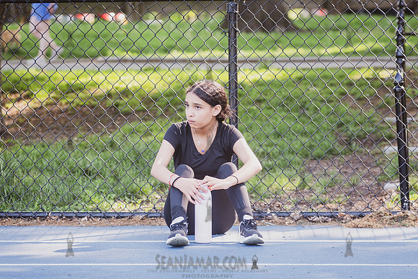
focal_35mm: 195
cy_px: 174
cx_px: 209
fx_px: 2266
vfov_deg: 7.0
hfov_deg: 10.5
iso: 400
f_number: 4
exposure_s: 1/250
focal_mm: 135
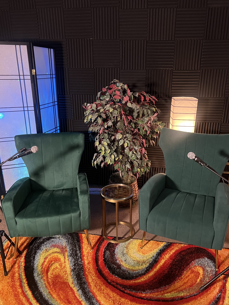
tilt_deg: -21.1
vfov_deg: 65.3
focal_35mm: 27
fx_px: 238
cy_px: 154
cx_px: 117
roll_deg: +0.9
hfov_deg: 51.4
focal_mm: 5.7
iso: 640
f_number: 1.5
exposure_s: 1/30
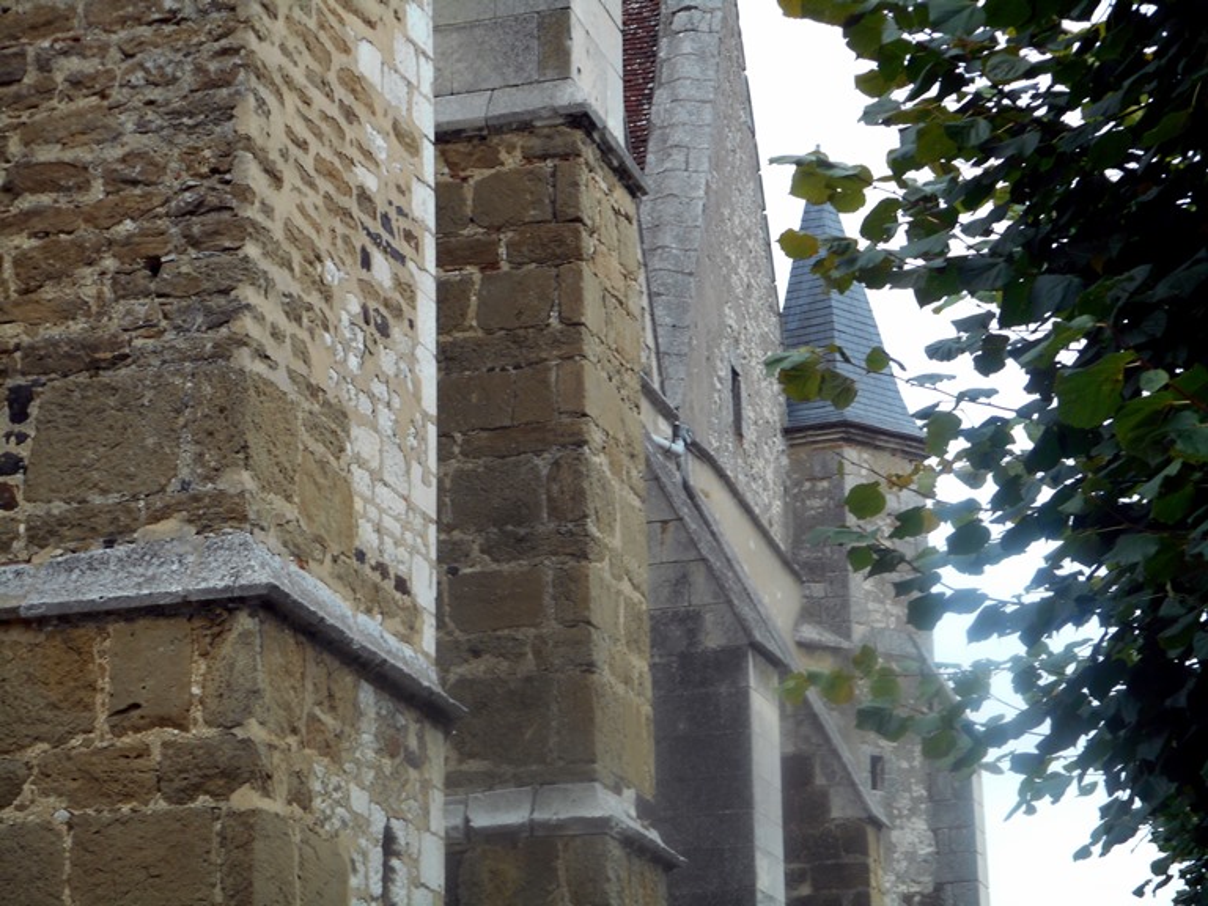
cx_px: 604
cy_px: 453
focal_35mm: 89
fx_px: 3106
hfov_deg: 22.0
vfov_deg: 16.6
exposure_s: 1/100
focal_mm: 15.9
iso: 80
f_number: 5.6
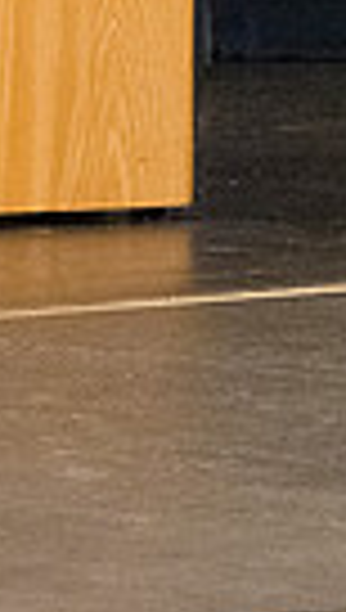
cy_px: -378
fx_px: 13016
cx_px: 276
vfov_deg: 2.7
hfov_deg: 1.5
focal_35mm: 802
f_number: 4.5
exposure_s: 1/250
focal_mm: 155
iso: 8000
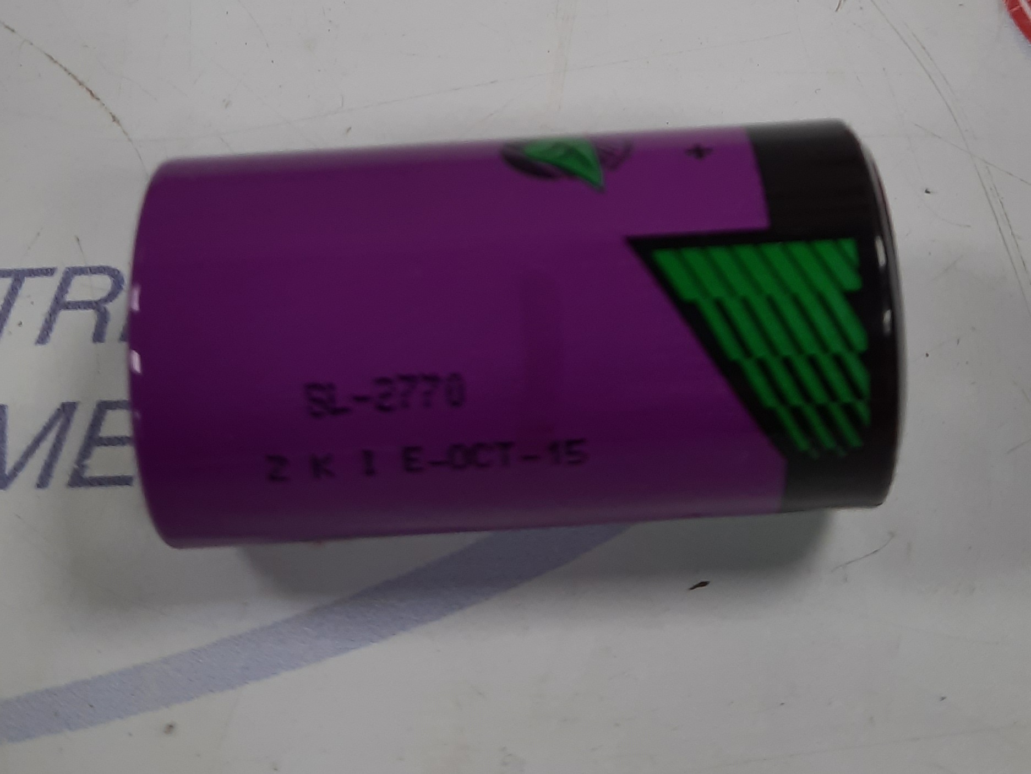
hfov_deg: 69.4
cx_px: 516
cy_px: 387
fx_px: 745
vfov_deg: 54.9
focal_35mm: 25
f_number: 2
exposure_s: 1/50
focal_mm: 4.6
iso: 64
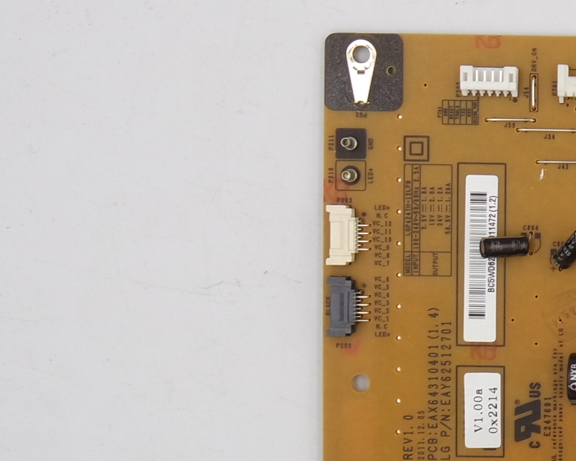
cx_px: 851
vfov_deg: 12.5
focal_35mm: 123
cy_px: 313
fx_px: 2097
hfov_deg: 14.6
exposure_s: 1/100
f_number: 5.6
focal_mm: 13
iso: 160
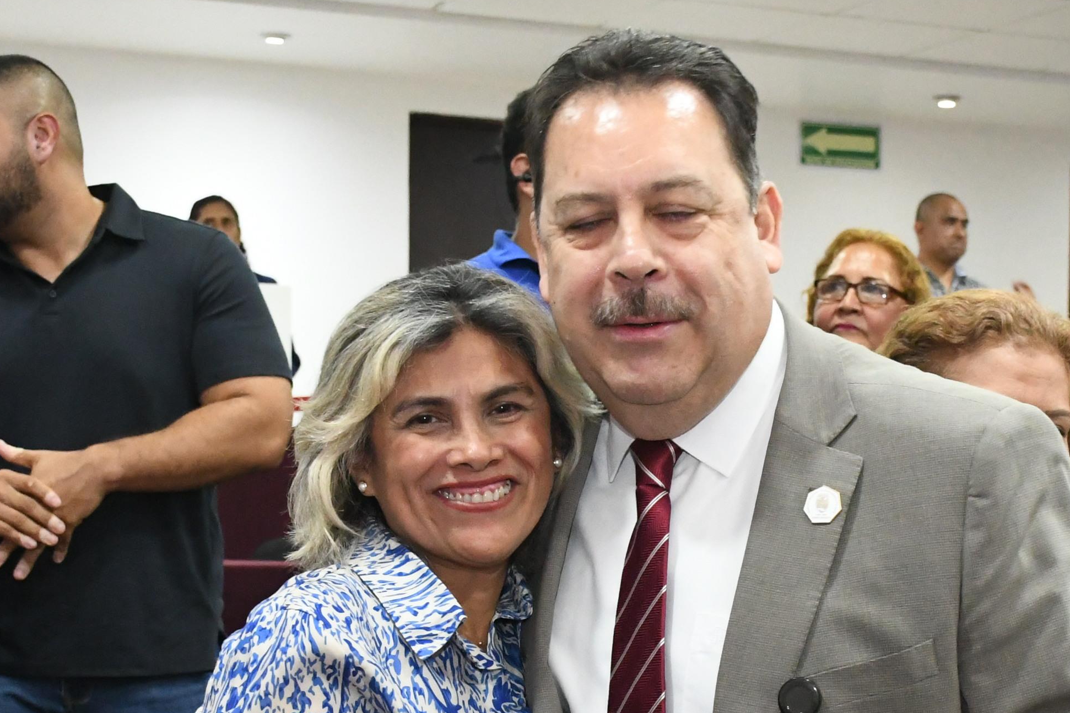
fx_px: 2556
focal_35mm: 86
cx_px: 698
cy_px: 645
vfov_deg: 15.7
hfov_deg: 23.6
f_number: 5.6
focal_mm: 27
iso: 6400
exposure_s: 1/100
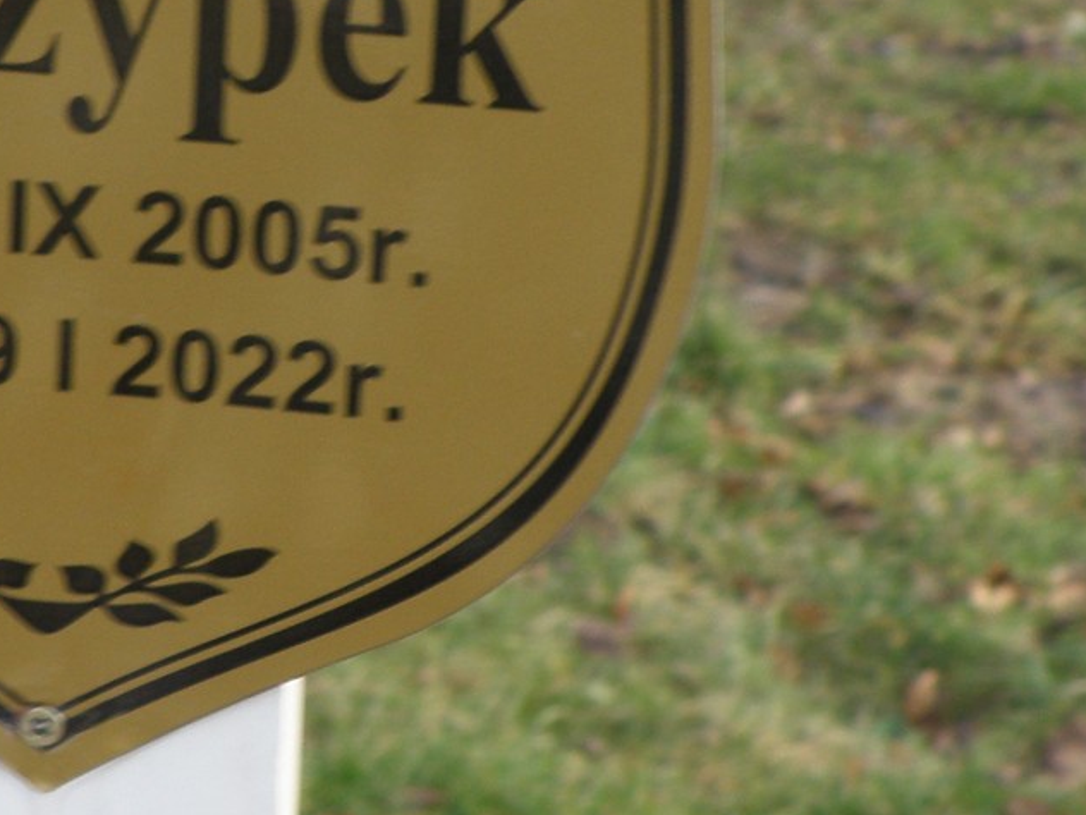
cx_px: 141
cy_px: 193
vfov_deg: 8.3
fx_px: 5616
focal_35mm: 179
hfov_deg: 11.0
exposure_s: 1/160
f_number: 4
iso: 64
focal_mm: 11.06
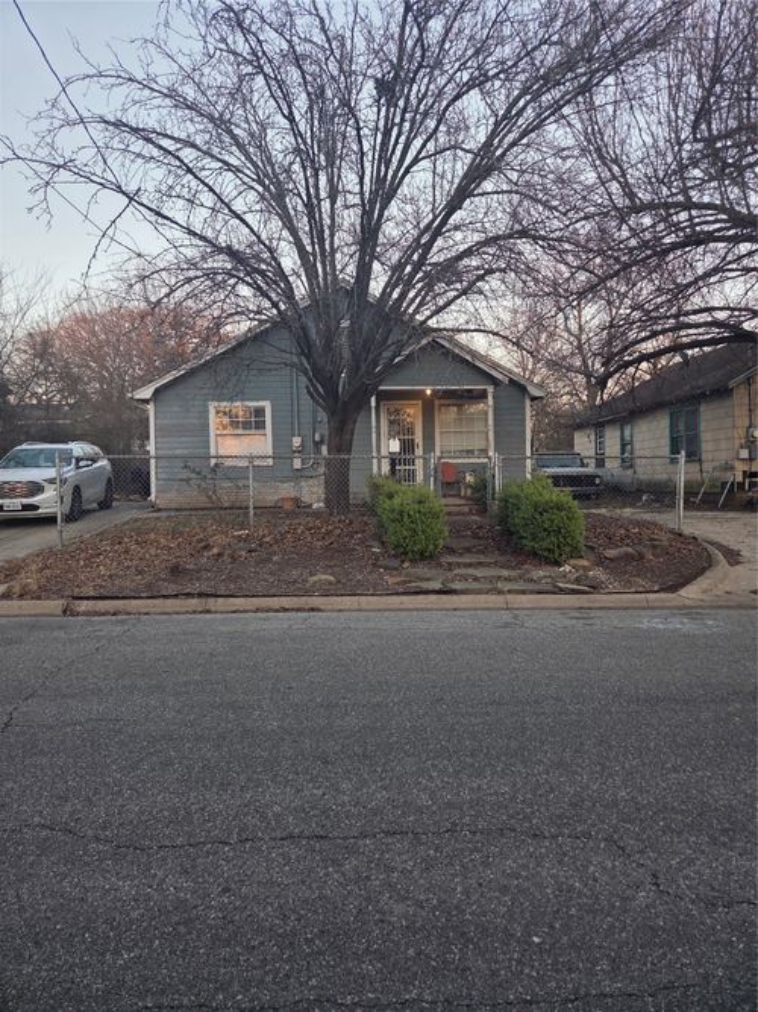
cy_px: 506
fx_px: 672
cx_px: 379
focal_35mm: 23
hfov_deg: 58.9
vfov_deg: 73.9
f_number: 1.8
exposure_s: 1/180
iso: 100
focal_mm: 5.4
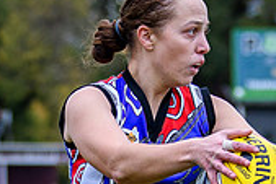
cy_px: 286
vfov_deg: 2.5
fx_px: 4228
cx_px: 114
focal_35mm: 551
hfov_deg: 3.7
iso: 360
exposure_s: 1/1600
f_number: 2.8
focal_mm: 70
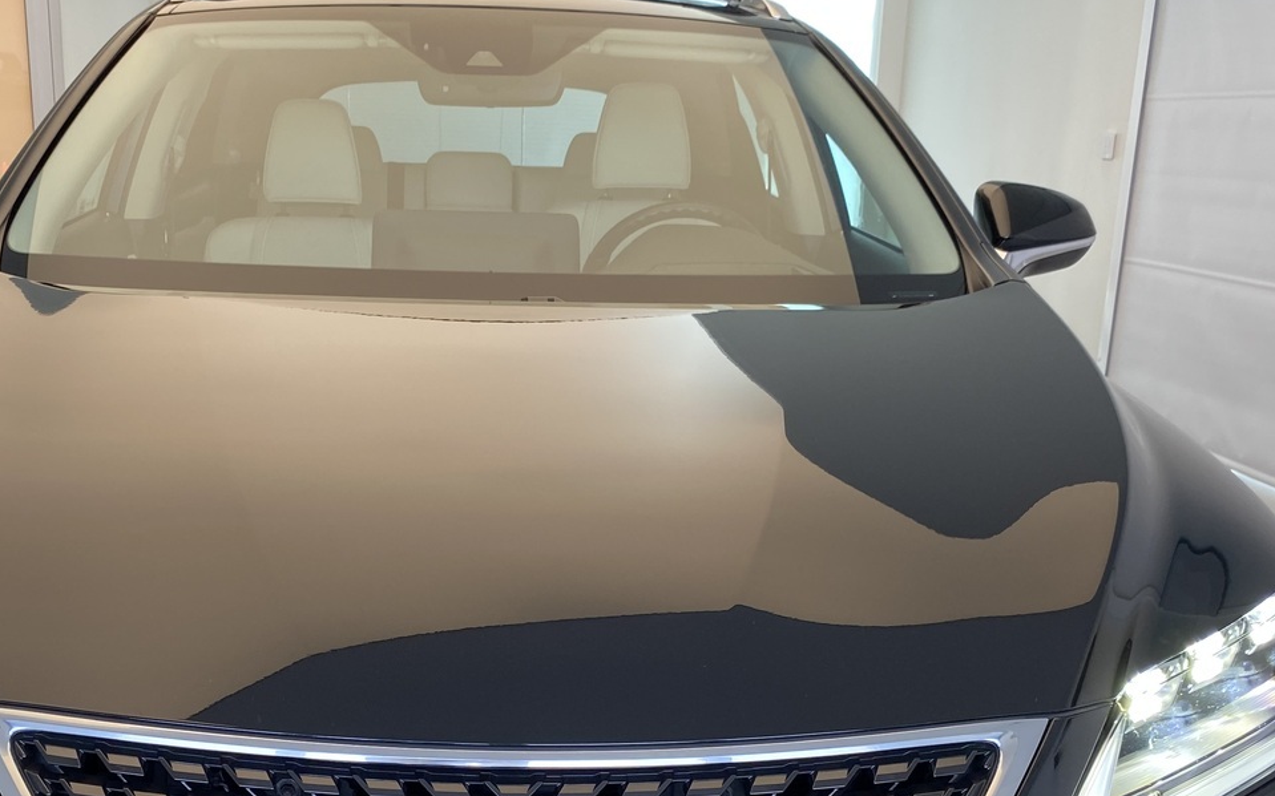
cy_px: 690
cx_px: 511
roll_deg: -0.5
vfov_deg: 27.2
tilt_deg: -18.0
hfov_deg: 43.3
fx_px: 1598
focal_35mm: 46
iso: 64
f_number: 1.8
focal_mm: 4.25
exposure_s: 1/121
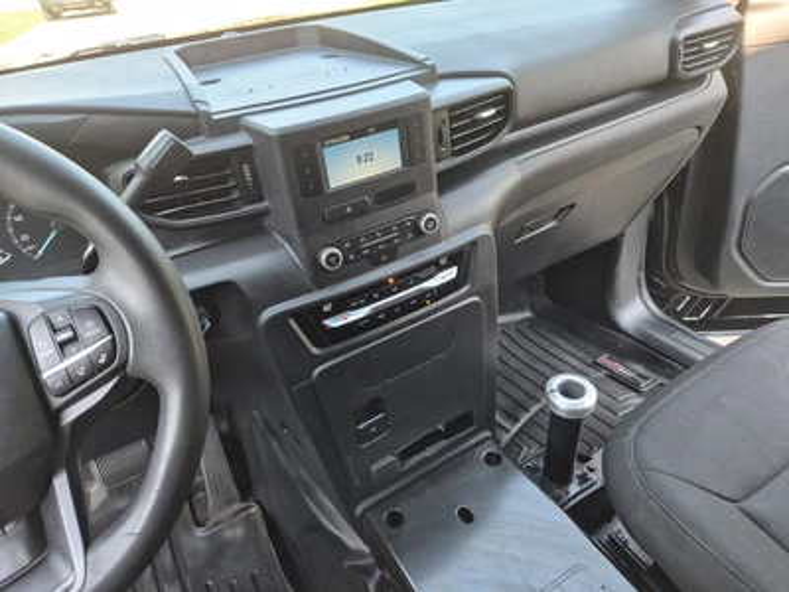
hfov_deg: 73.9
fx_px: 524
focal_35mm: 23
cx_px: 394
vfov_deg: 58.9
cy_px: 296
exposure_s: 1/61
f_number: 1.8
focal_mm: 5.4
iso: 64
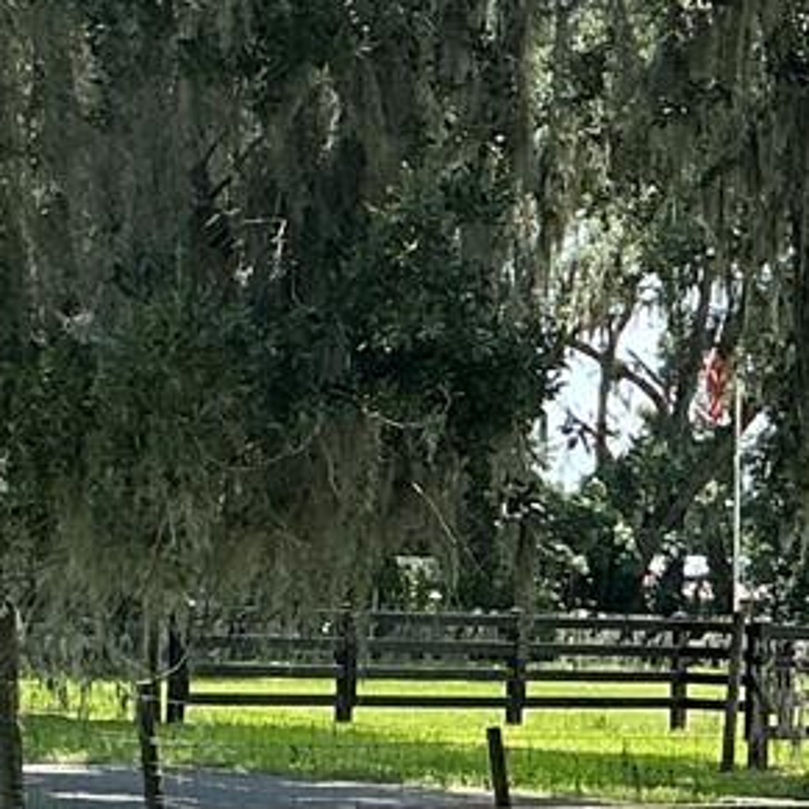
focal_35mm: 136
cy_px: 592
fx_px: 3596
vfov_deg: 12.8
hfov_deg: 12.6
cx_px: 934
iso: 25
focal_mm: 3
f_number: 1.8
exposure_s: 1/613
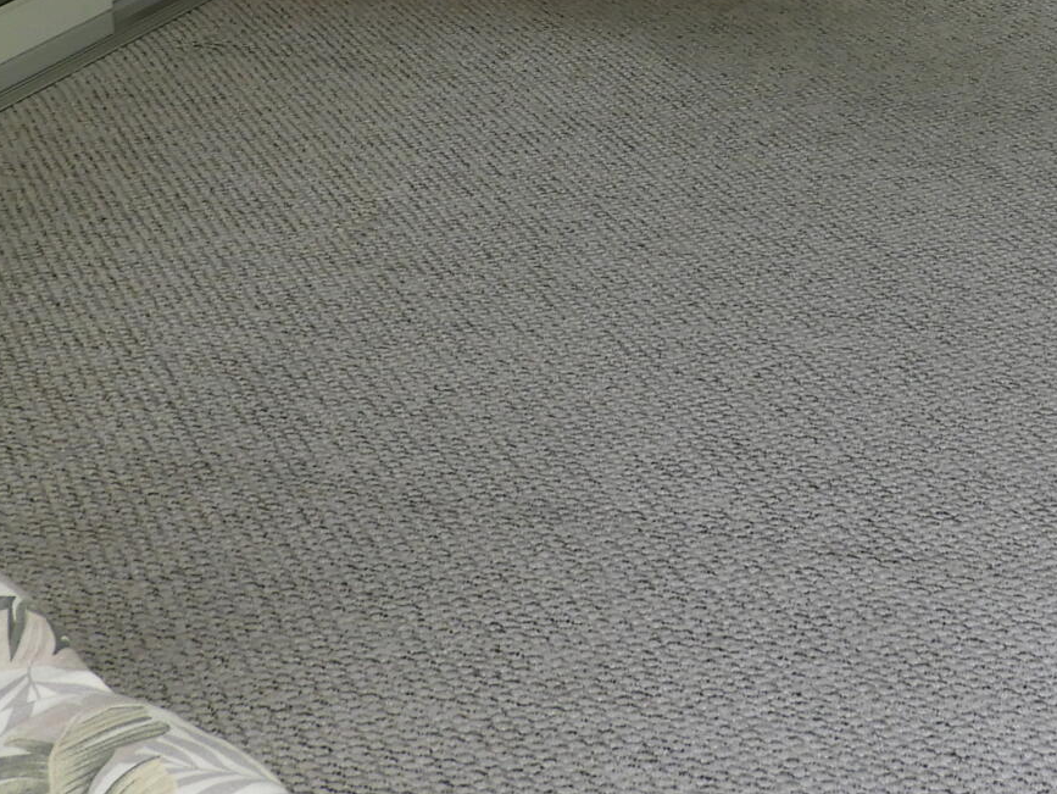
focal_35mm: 83
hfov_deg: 23.0
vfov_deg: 17.1
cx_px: 939
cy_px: -126
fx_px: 2535
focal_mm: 4.3
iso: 100
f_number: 3.3
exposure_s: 1/60
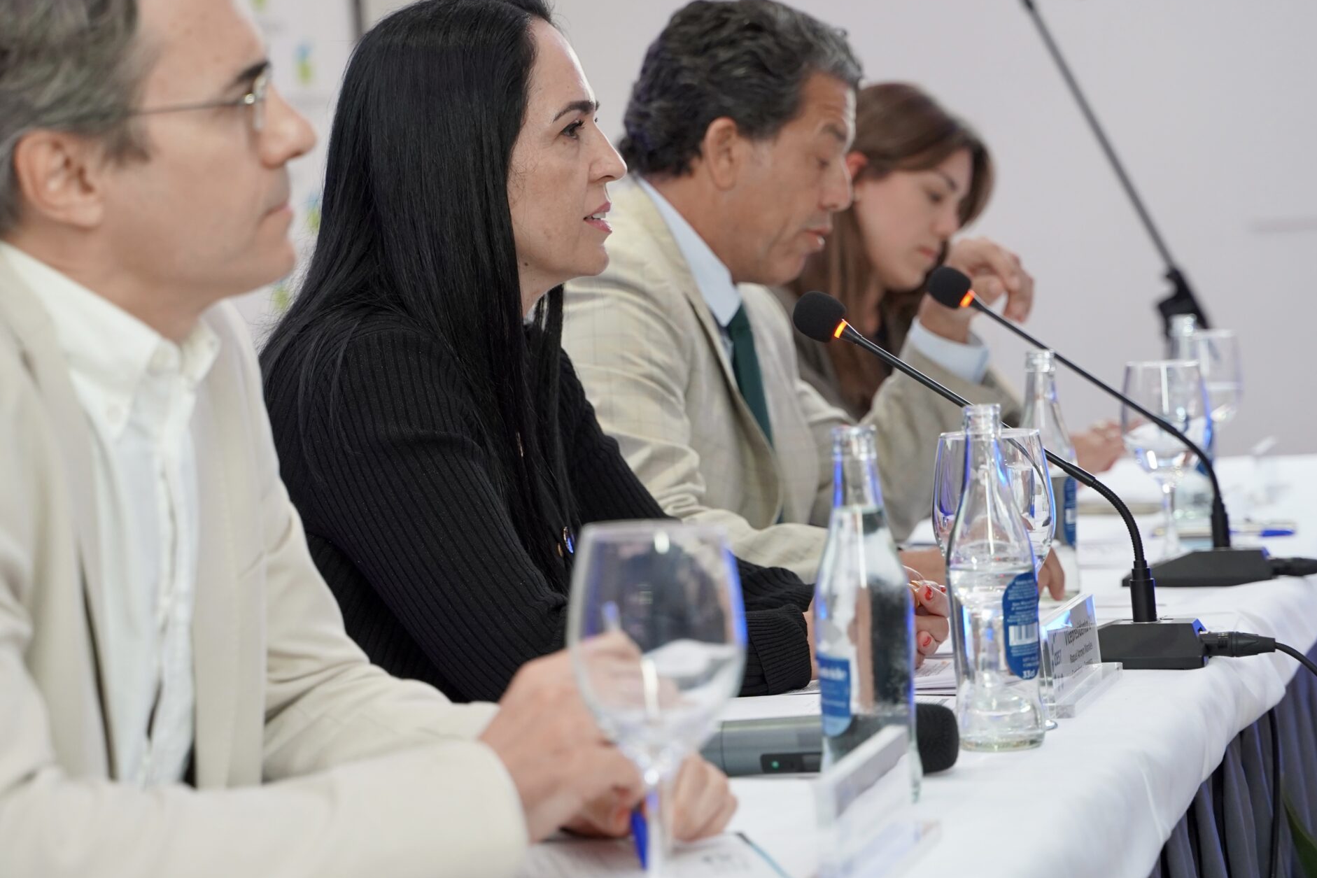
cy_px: 396
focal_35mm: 102
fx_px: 3732
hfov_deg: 20.0
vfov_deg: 13.4
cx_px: 649
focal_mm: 75
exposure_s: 1/160
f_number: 4
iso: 1600
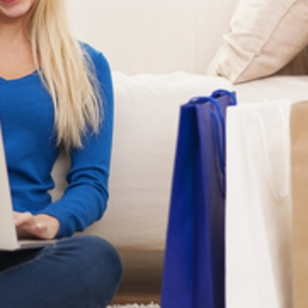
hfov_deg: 14.0
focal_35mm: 123
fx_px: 1238
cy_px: 75
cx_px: -3
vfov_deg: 14.1
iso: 100
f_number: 1.8
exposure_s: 1/160
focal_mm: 50
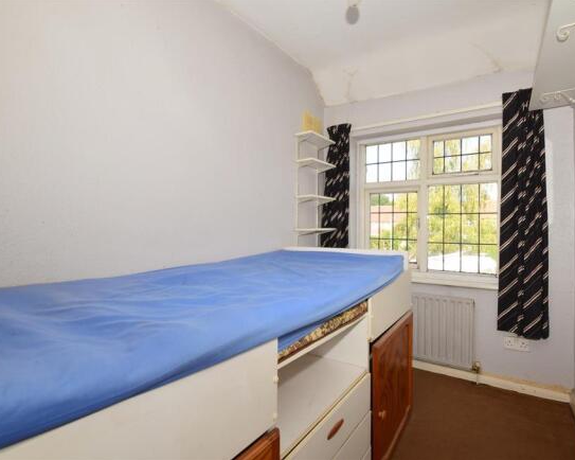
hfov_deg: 89.5
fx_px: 289
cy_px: 229
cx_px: 307
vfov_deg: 76.9
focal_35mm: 17
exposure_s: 1/200
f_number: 7.1
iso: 400
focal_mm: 10
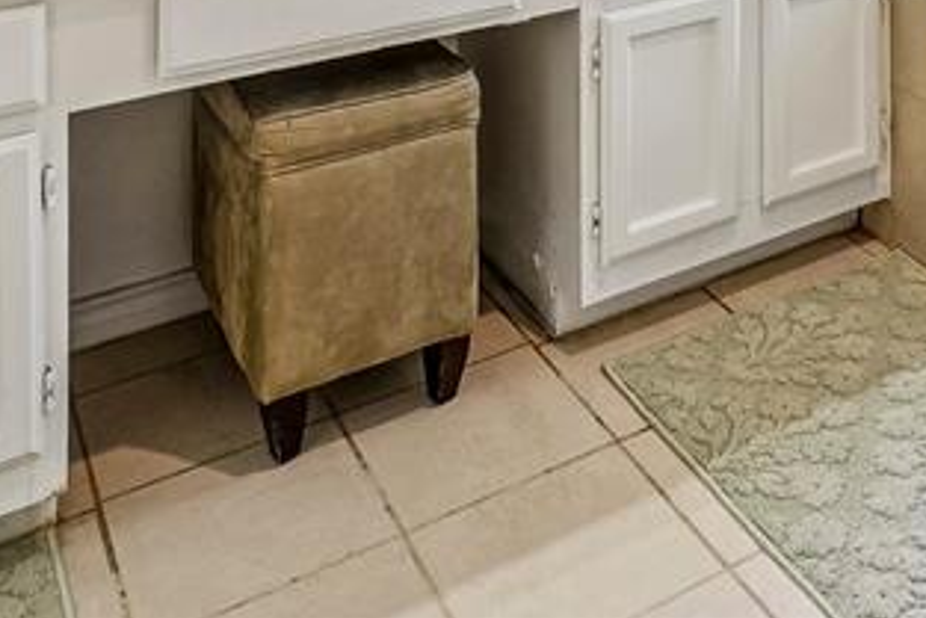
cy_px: -384
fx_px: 1261
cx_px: 864
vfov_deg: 21.5
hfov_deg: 37.2
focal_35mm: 49
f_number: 8
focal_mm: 10
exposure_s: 1/25
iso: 400
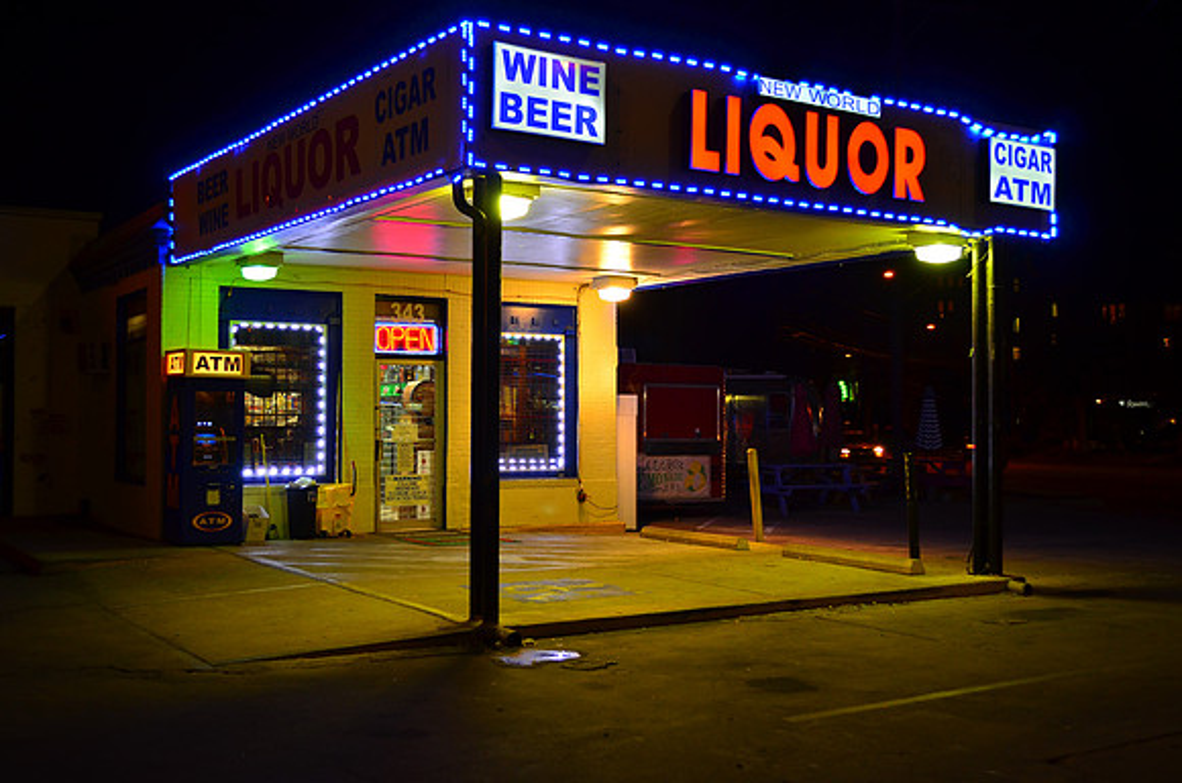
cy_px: 392
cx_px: 591
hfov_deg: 49.6
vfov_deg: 34.1
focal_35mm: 39
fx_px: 1278
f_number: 4.2
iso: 360
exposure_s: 1/30
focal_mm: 26
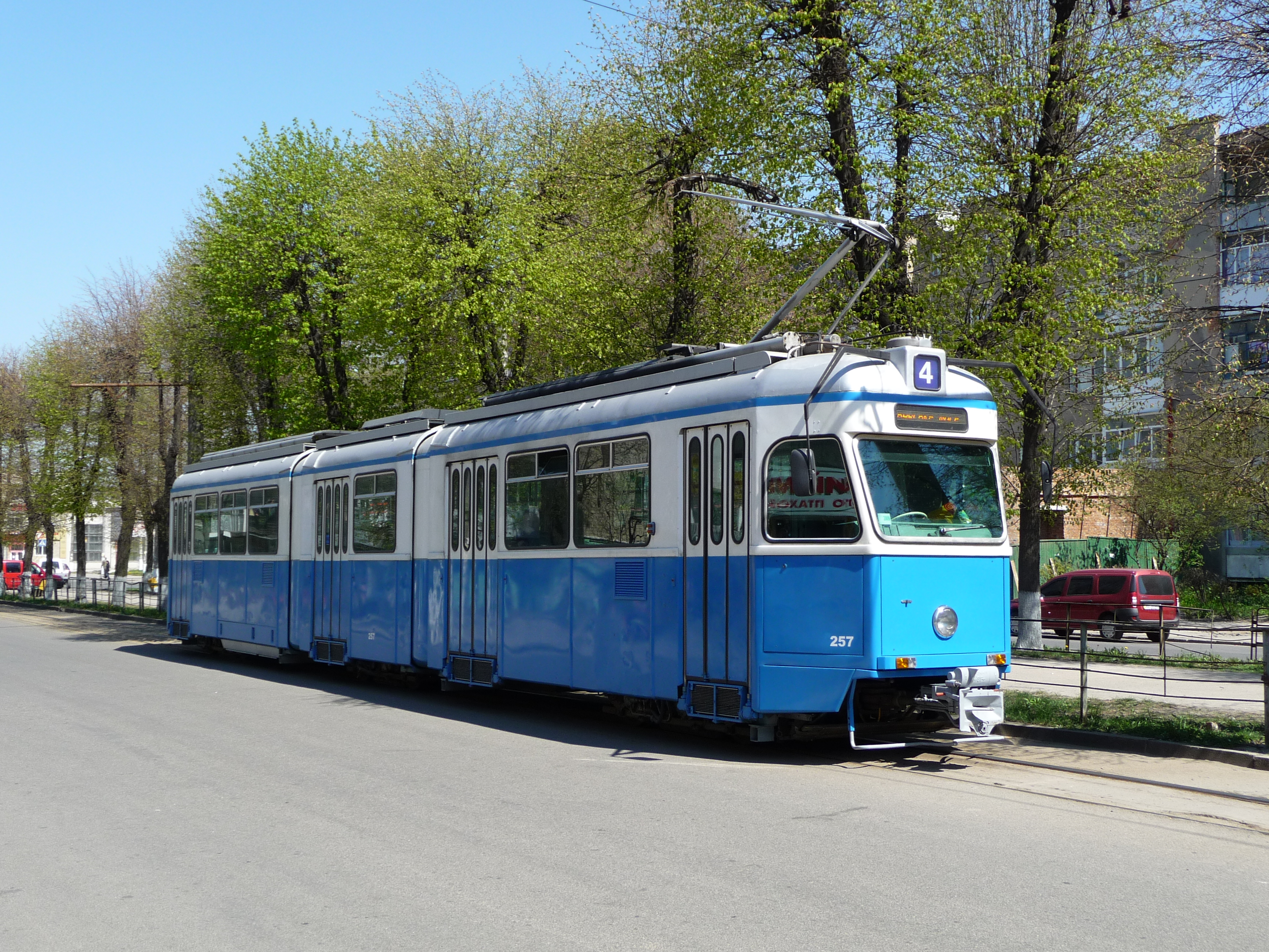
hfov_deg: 43.9
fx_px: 1576
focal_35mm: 43
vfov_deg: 33.6
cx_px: 634
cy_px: 476
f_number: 4
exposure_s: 1/500
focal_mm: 7.1
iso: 100
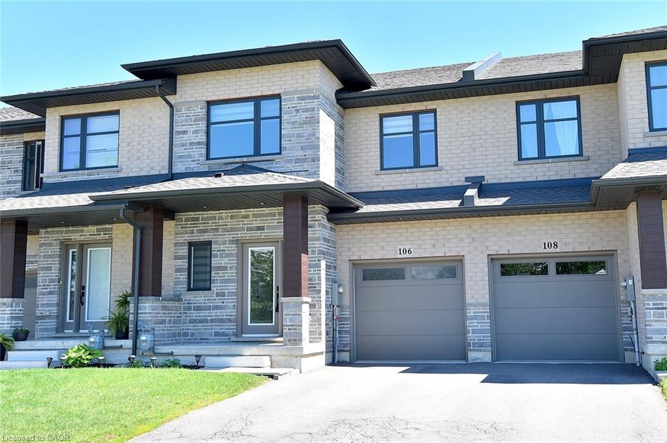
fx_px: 648
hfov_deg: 54.5
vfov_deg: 37.8
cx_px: 334
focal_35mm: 35
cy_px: 222
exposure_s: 1/400
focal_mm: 35
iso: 500
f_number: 10
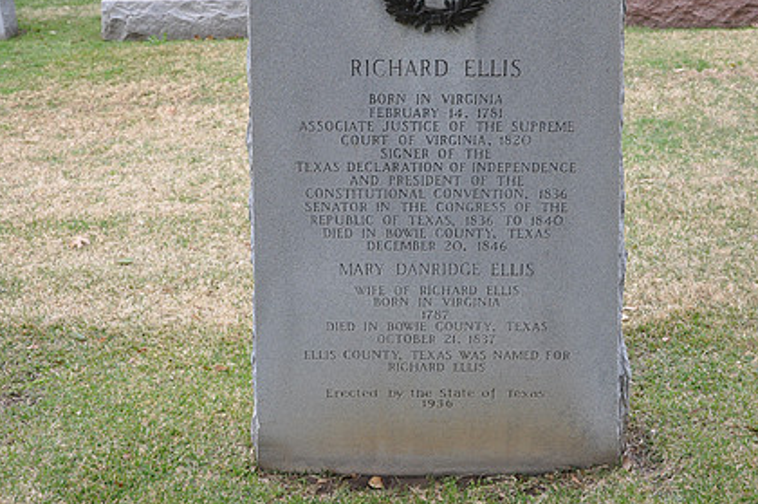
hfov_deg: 34.4
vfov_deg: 23.2
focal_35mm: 58
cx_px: 440
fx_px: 1220
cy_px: 163
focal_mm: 28
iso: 400
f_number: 5.6
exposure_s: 1/125
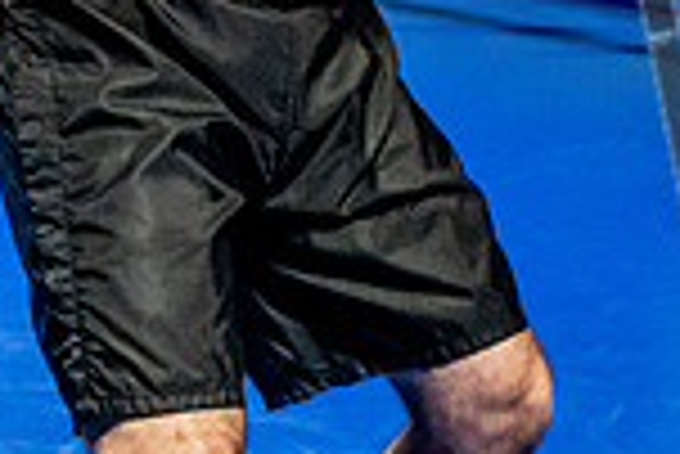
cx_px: 626
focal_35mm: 200
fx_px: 3781
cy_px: -101
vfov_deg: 6.8
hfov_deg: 10.2
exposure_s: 1/800
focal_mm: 35
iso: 5000
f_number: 2.8
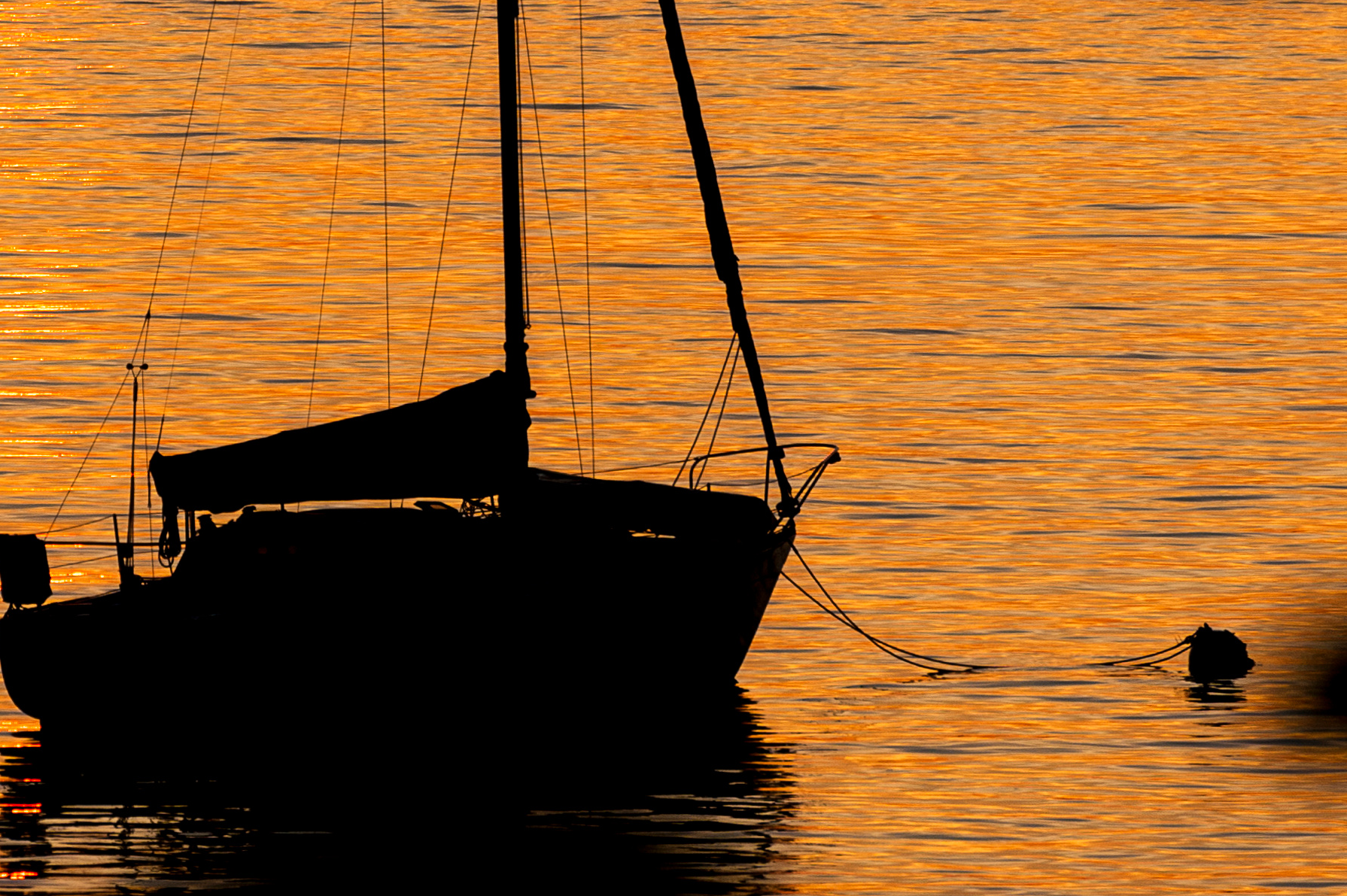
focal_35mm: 565
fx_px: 21126
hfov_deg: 3.6
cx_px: 105
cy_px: -119
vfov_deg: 2.4
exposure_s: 1/800
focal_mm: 240
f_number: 7.1
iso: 200
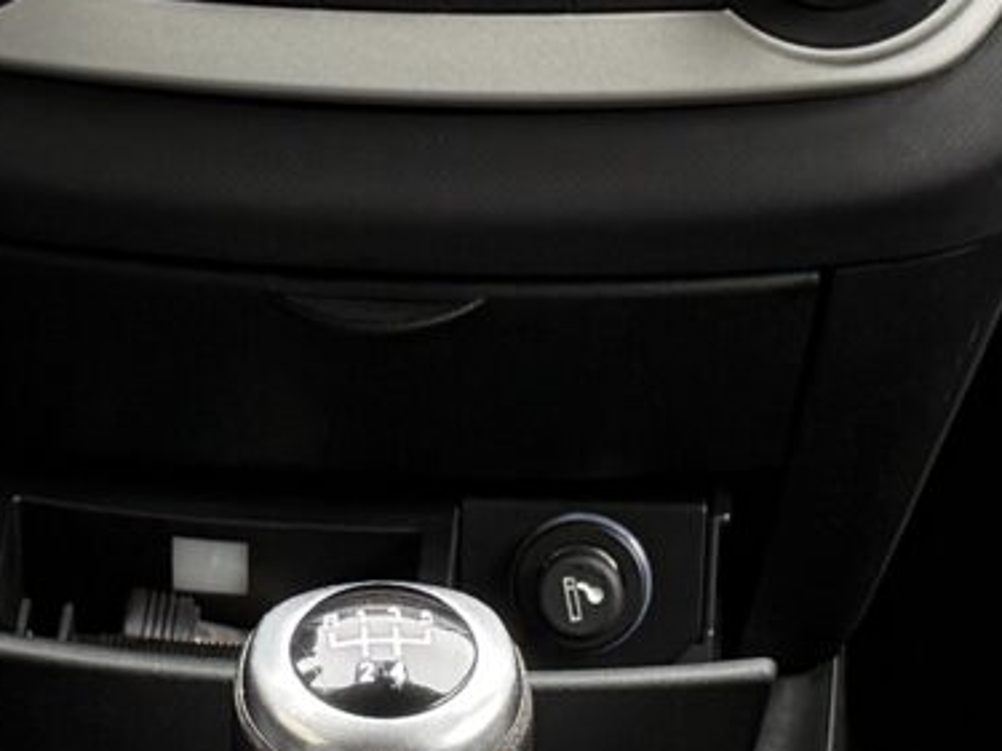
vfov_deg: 9.0
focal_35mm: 164
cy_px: 535
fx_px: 4746
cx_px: 302
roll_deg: -0.3
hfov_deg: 12.0
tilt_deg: -36.6
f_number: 1.78
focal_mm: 6.76
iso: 200
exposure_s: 1/94
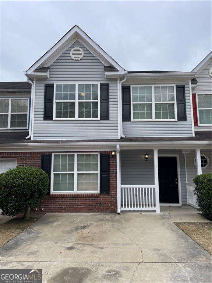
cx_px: 106
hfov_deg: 53.1
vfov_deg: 67.3
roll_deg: -0.2
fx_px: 212
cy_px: 142
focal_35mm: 26
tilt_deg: +8.8
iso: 32
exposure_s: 1/1024
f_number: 1.6
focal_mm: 4.2
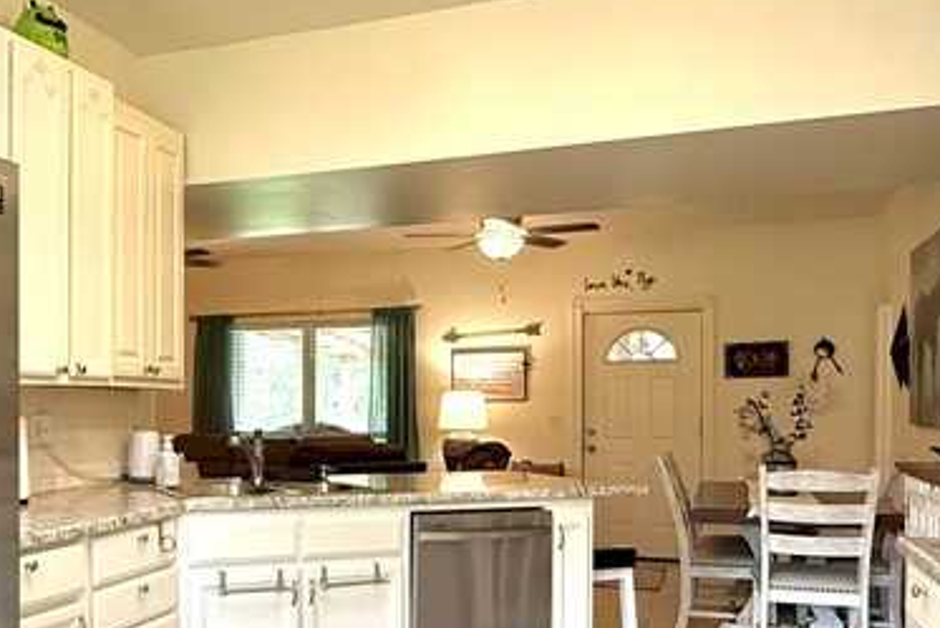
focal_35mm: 40
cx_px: 270
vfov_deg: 33.2
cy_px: 416
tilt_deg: -0.3
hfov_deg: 47.2
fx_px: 1045
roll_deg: -0.3
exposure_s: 1/120
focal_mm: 2.22
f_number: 2.2
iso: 320
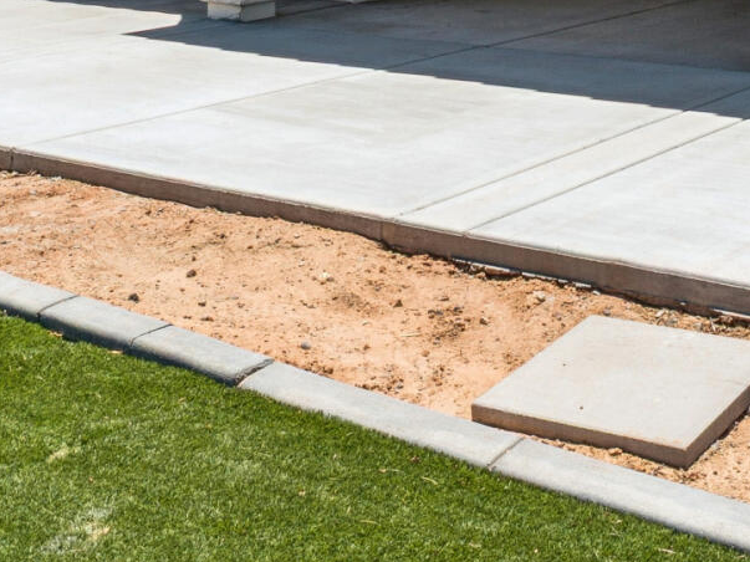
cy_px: -170
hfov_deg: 28.2
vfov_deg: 20.1
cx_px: 628
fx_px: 1451
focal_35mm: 67
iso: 100
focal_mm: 14
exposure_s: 1/30
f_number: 22
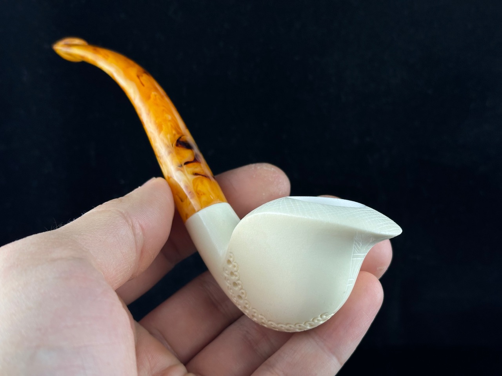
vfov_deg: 30.3
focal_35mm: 48
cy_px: 188
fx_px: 696
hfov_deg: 39.7
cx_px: 251
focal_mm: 6.86
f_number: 1.78
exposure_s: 1/318
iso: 64
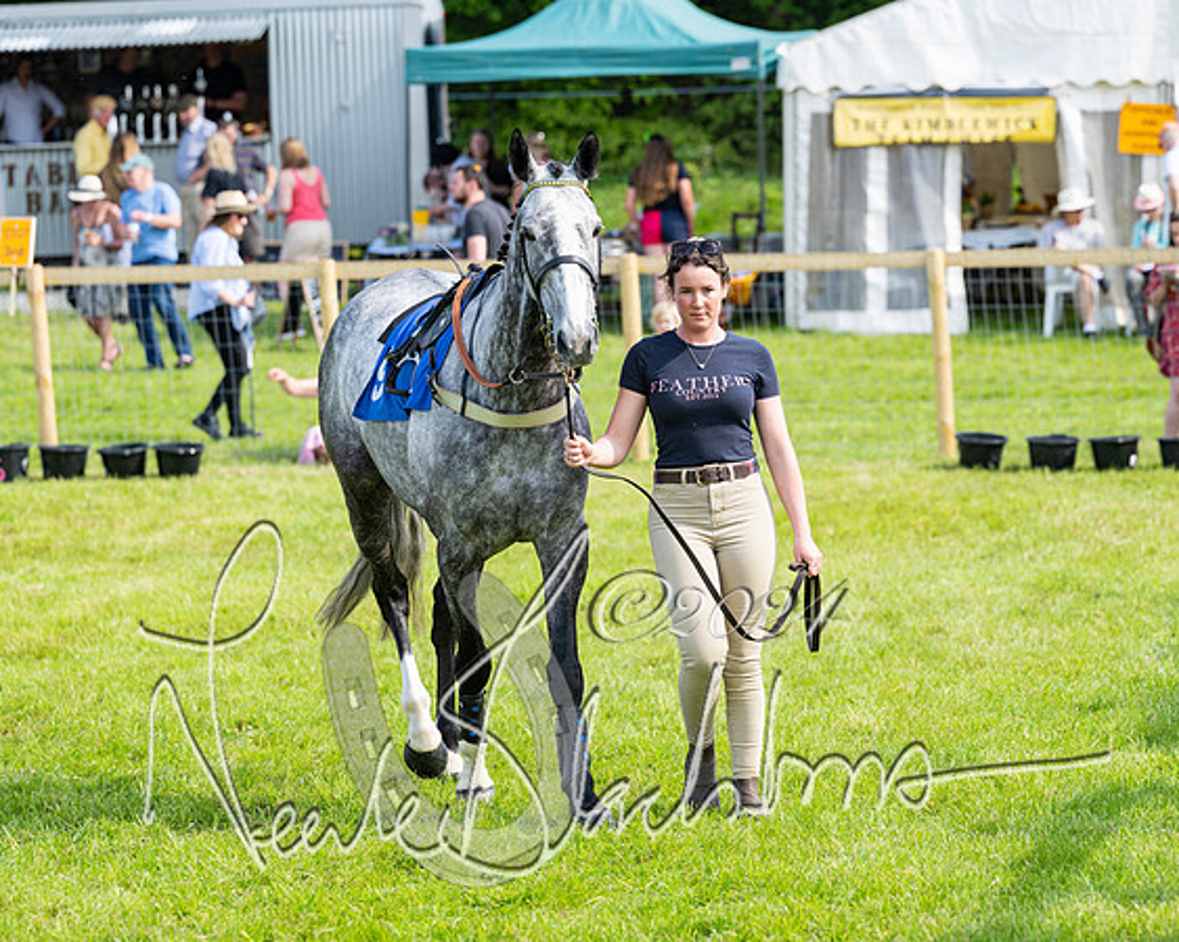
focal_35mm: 169
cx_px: 590
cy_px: 471
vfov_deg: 9.1
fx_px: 5896
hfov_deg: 11.4
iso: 200
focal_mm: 150
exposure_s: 1/500
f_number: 5
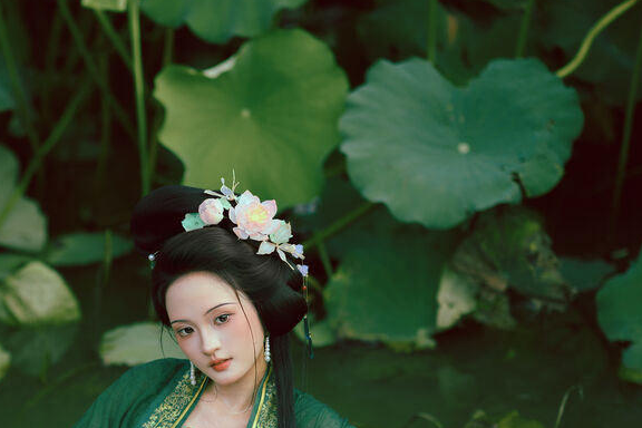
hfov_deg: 11.5
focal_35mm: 177
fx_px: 3156
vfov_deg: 7.7
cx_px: 66
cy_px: 403
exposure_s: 1/1250
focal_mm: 85
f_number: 1.8
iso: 100
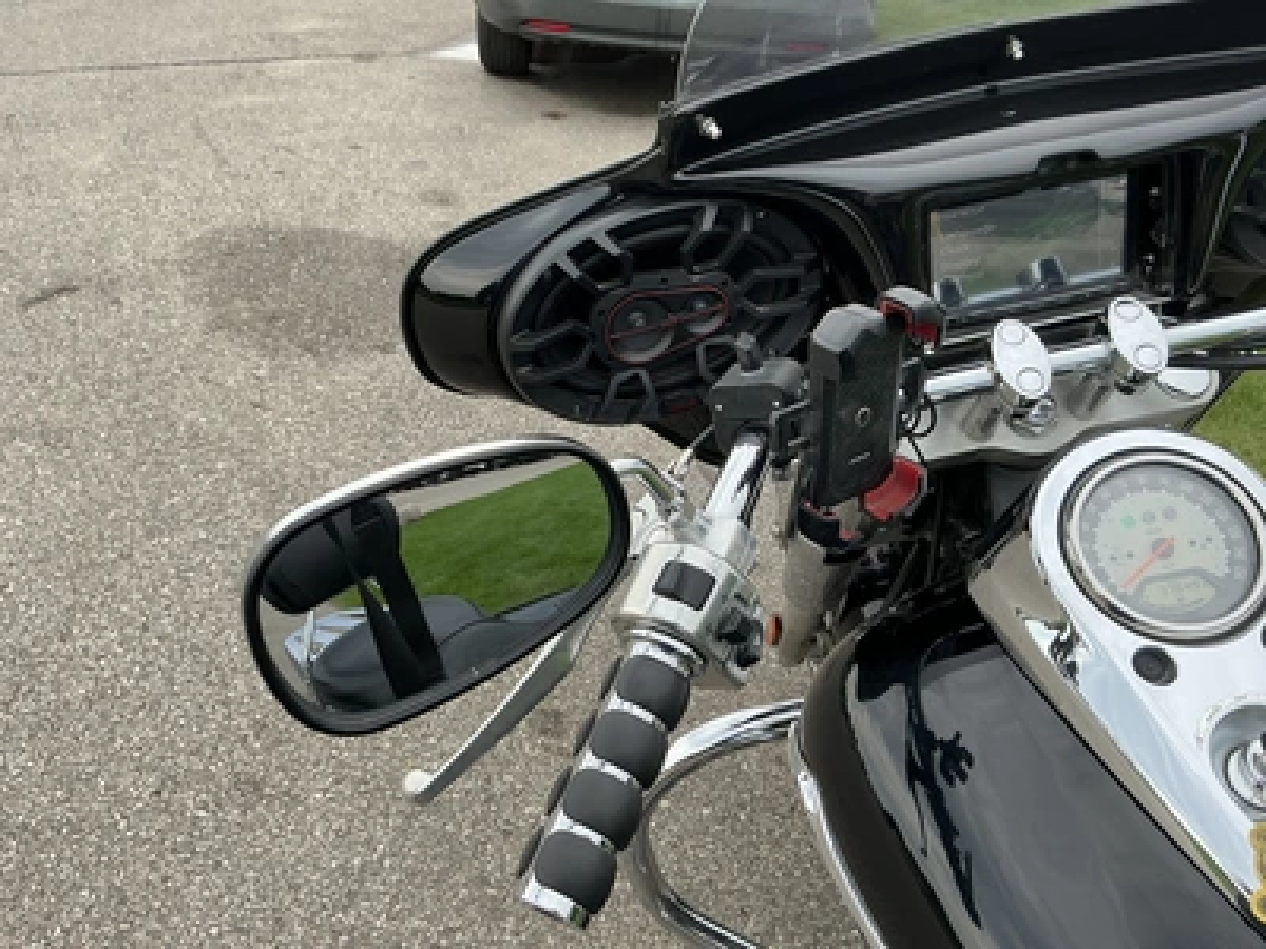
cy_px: 474
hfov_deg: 63.4
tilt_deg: -35.0
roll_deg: -4.8
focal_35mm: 28
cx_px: 633
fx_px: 1024
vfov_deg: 49.7
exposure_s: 1/360
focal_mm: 3
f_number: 1.8
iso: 25
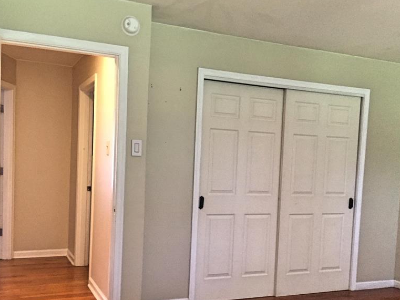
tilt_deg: -3.7
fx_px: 451
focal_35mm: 39
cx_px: 205
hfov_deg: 47.9
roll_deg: -2.1
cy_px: 196
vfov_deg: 36.5
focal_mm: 4.15
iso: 250
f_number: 2.2
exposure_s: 1/17
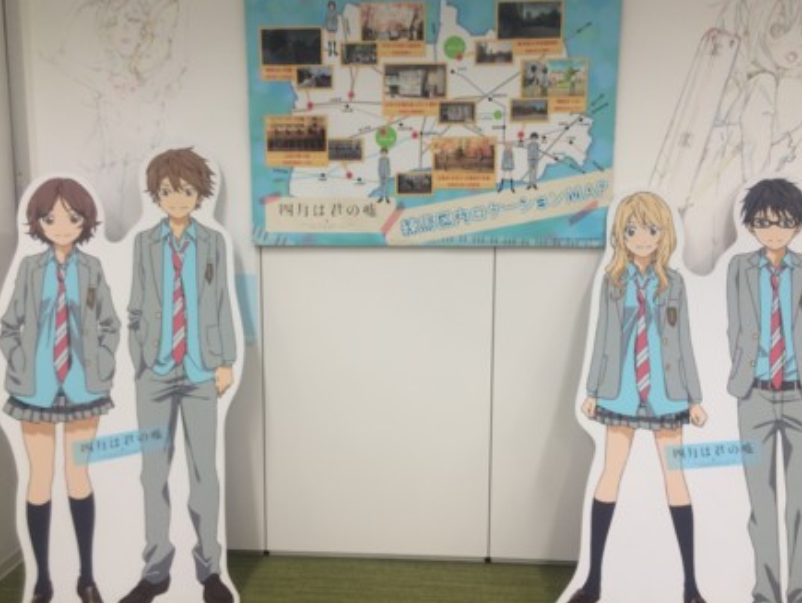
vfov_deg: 46.9
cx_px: 407
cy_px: 295
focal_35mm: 30
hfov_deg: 59.9
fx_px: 696
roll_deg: +1.0
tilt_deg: -5.7
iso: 50
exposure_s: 1/30
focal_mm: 4.15
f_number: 2.2
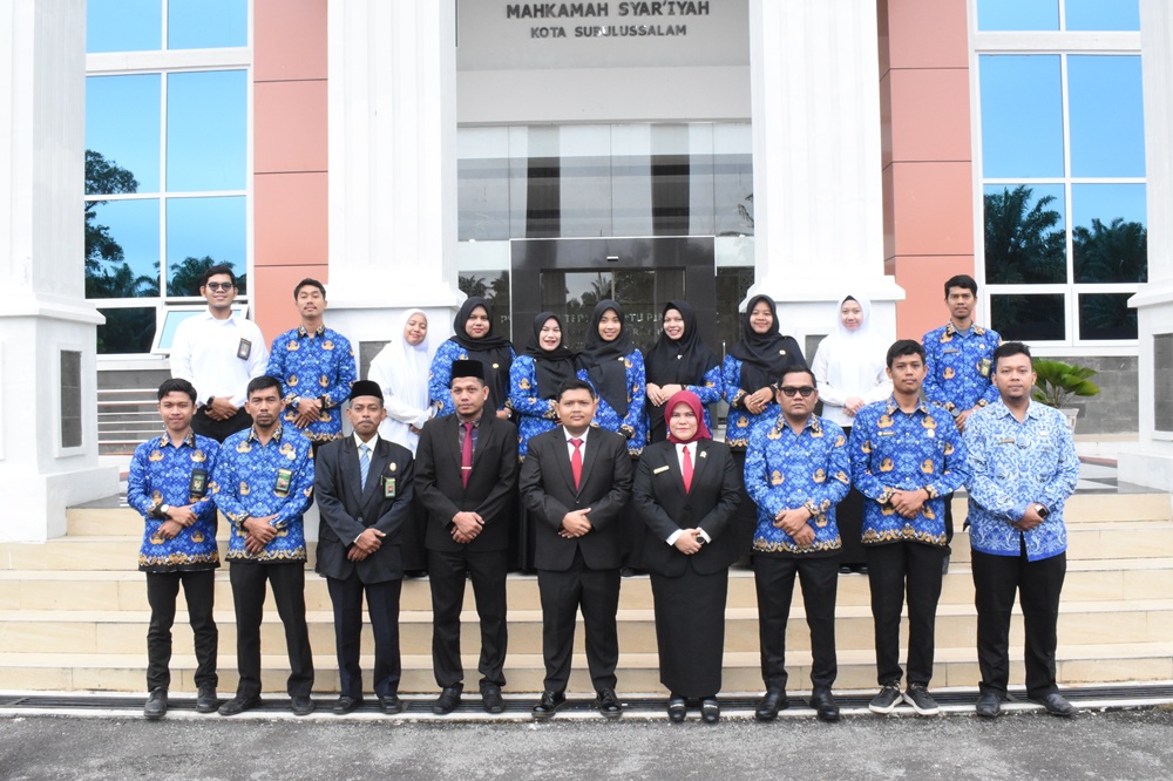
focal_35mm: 33
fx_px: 1075
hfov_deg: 57.2
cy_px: 390
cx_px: 586
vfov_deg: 39.9
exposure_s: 1/60
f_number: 22
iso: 2500
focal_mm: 22
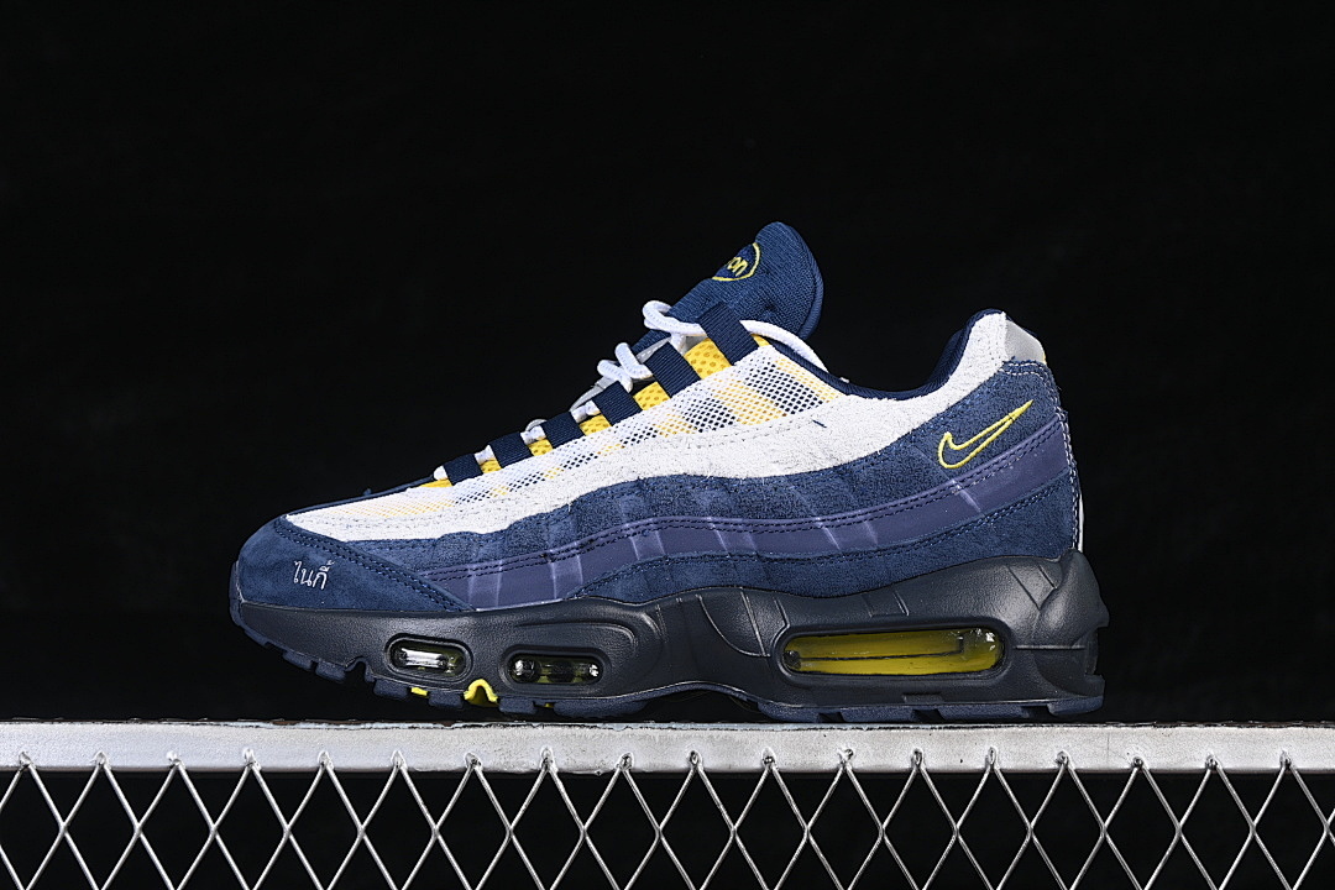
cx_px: 668
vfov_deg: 18.2
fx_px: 2781
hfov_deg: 27.0
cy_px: 445
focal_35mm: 75
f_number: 6.3
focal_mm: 50
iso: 160
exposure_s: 1/60
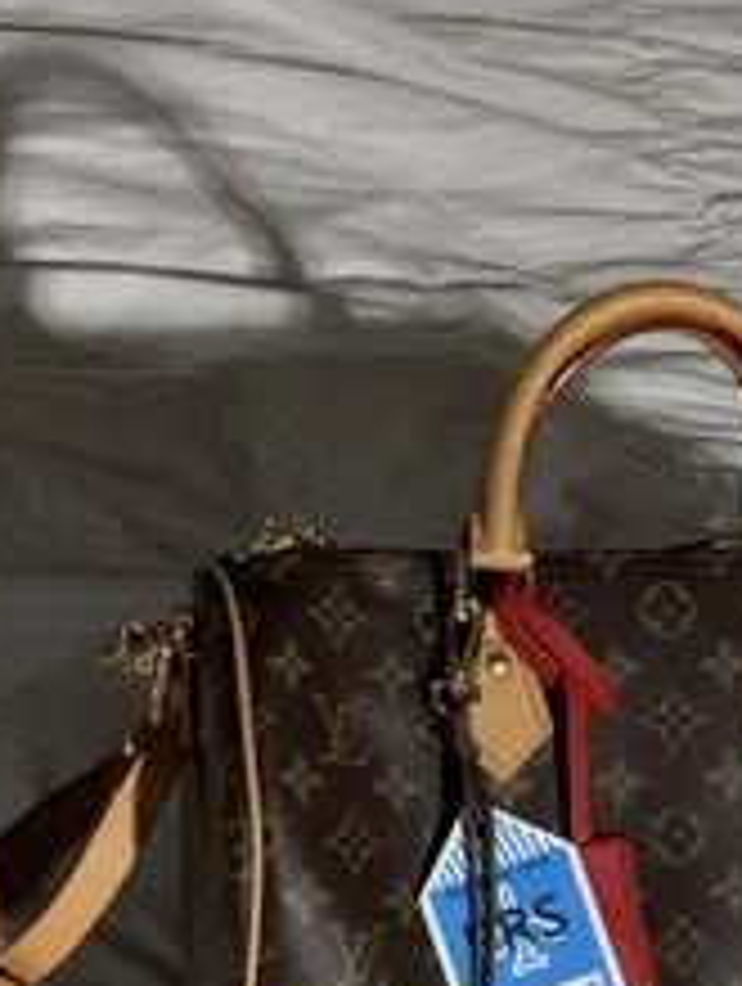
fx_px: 2992
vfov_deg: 18.2
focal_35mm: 105
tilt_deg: -52.5
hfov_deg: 14.0
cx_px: 679
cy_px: 1018
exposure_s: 1/503
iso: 64
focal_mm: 6.76
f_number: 1.78
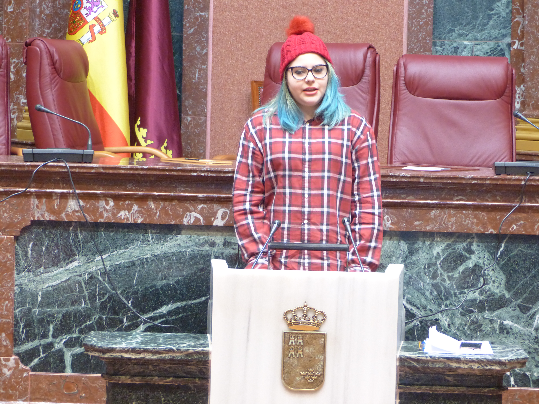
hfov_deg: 14.3
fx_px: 2149
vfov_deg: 10.7
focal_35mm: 138
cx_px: 270
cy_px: 202
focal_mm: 24.8
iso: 400
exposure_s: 1/15
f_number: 2.8
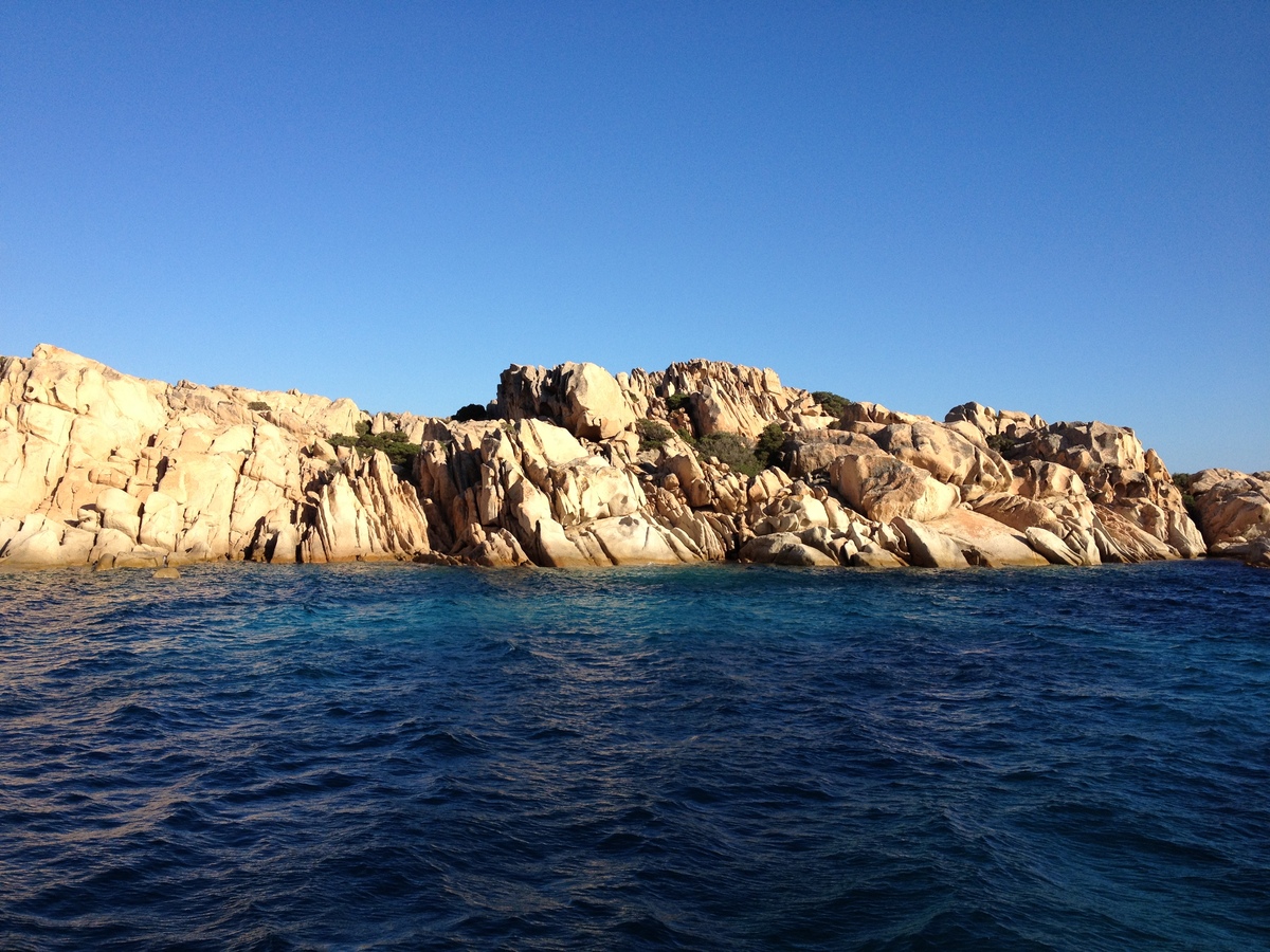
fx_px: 1284
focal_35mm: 35
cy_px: 476
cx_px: 635
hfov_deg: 52.6
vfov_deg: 40.7
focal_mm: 4.28
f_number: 2.4
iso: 64
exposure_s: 1/1623
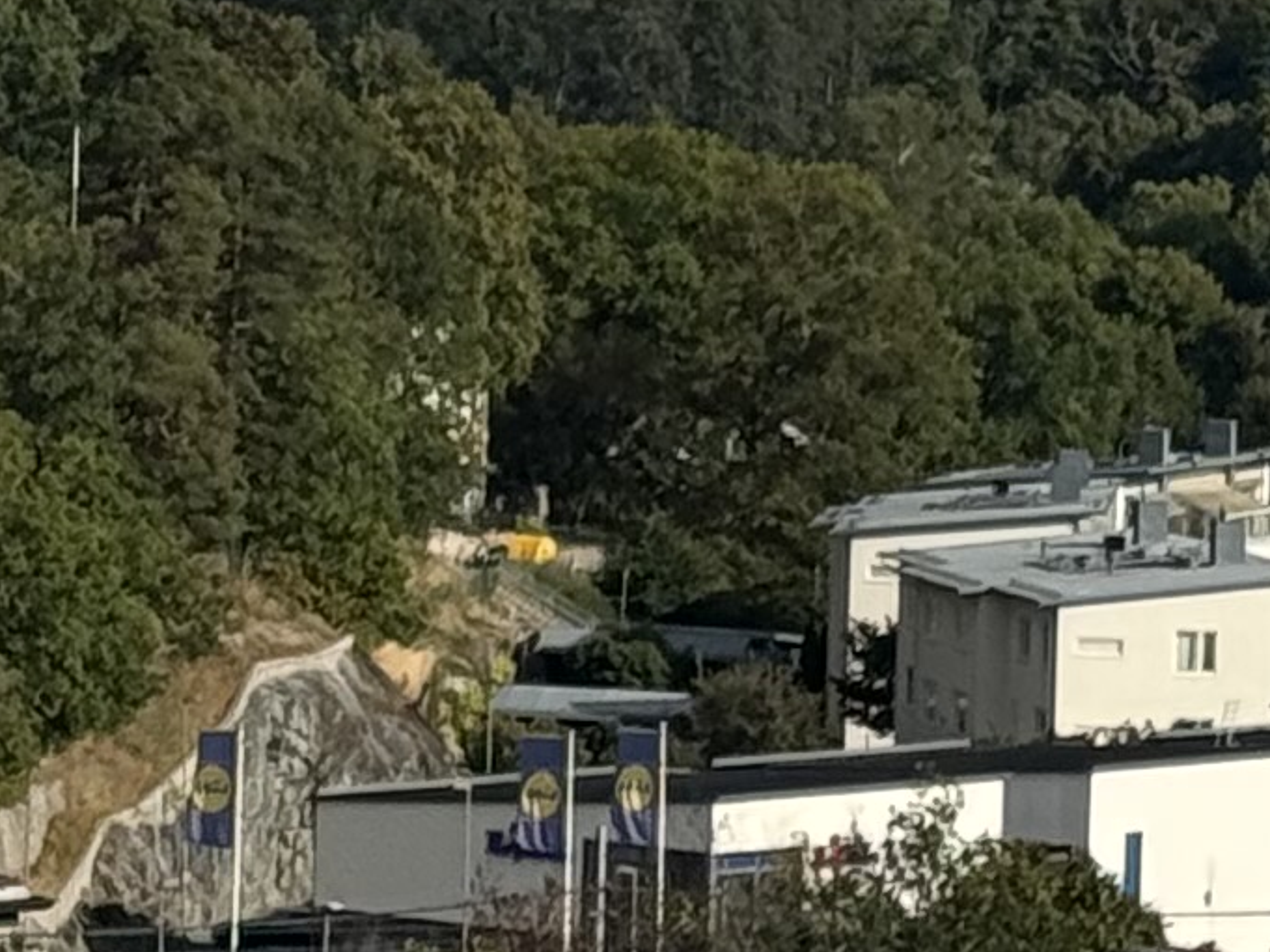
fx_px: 10421
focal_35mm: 284
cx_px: 159
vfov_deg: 5.1
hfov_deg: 7.0
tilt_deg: +4.8
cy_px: -1075
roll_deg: -1.5
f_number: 1.78
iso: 64
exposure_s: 1/4049
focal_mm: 6.76
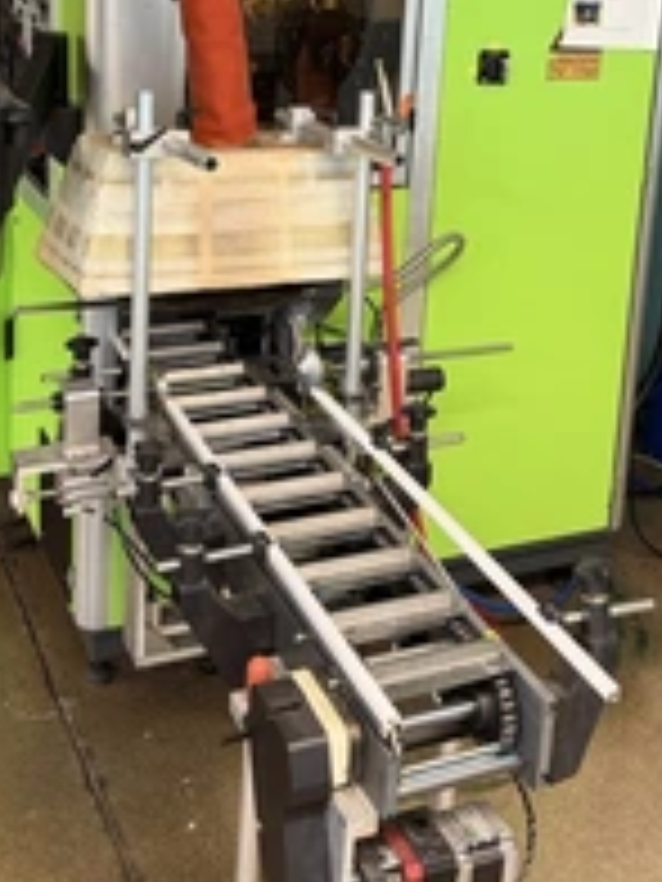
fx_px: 1249
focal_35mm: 49
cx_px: 293
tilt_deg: -12.1
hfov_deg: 29.7
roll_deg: -2.7
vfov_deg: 37.2
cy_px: 144
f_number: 1.78
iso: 250
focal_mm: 6.76
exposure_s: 1/60
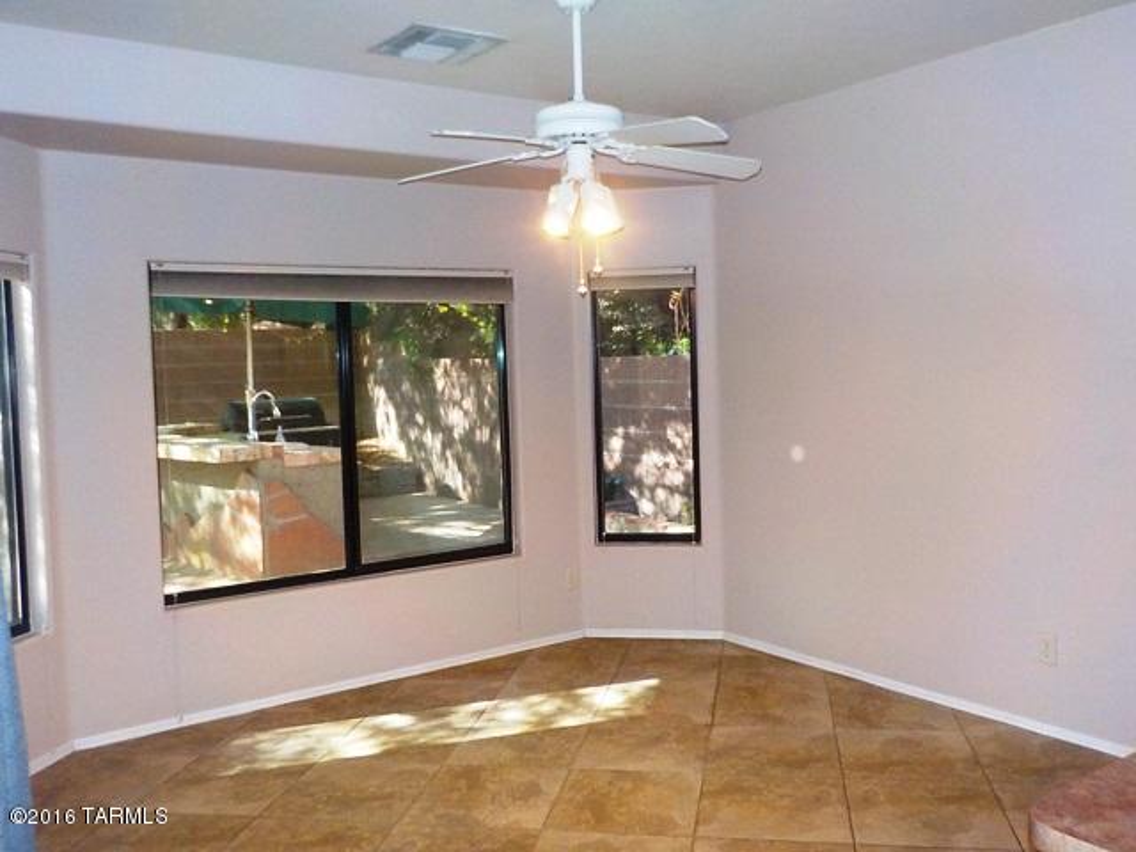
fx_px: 985
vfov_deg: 46.8
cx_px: 568
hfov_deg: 60.0
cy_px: 426
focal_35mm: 30
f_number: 3.3
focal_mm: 4.1
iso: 280
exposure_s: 1/30
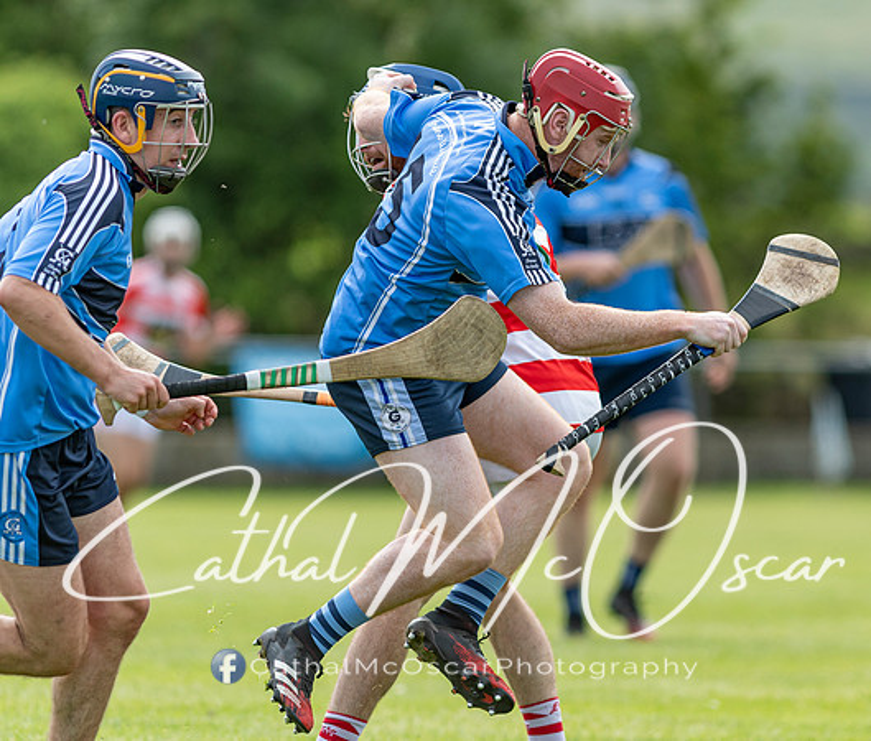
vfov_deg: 2.7
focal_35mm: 604
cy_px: 326
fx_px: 15972
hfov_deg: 3.1
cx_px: 621
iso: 140
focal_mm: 300
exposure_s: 1/1600
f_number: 2.8
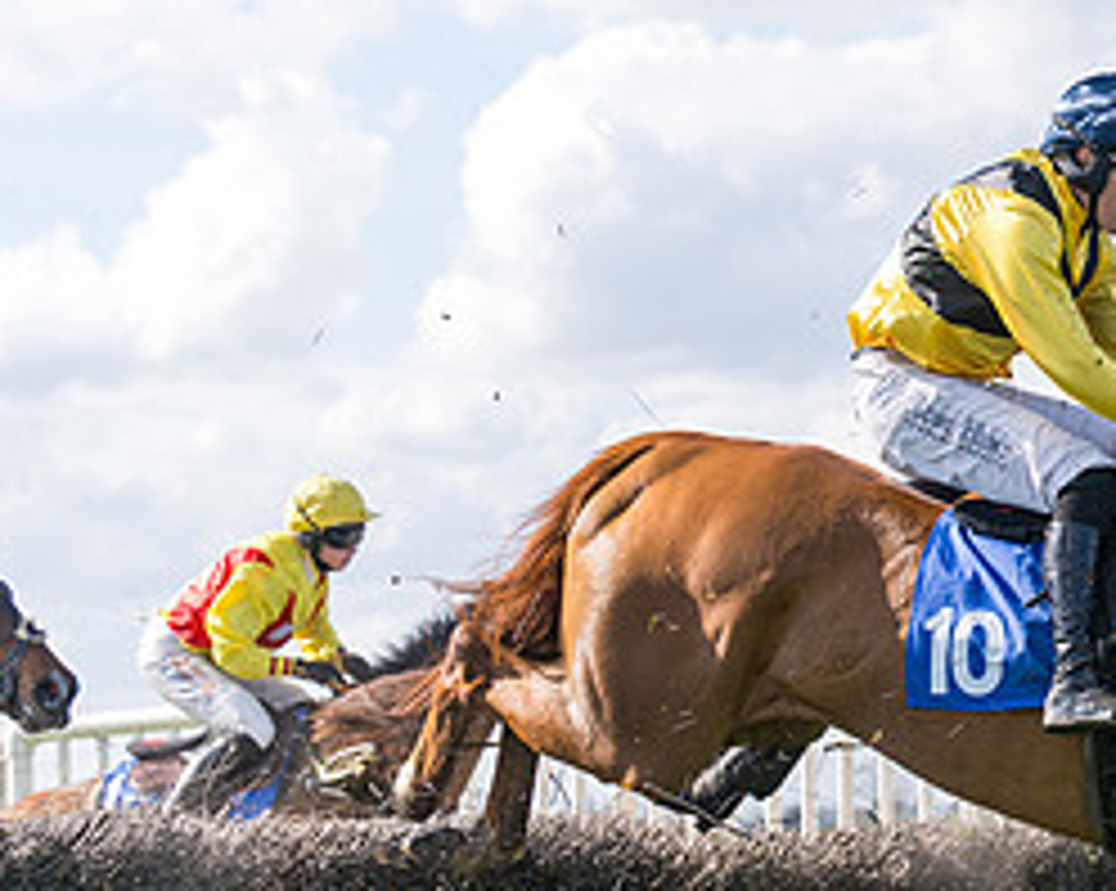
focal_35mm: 179
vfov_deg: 8.6
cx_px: 1318
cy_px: 824
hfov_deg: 10.6
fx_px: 5908
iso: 400
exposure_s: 1/2500
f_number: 4
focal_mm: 70
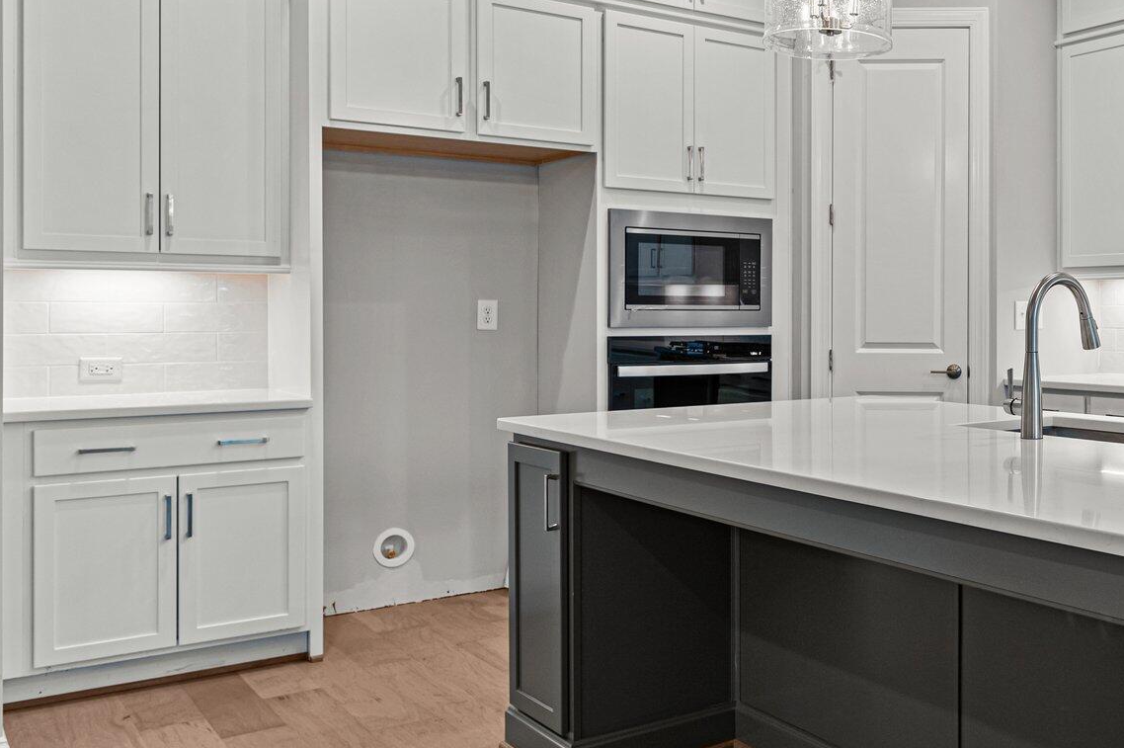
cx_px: 977
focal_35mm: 36
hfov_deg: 48.5
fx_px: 1123
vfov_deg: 36.7
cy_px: 314
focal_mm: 20
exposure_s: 1/13
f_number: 6.3
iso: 400
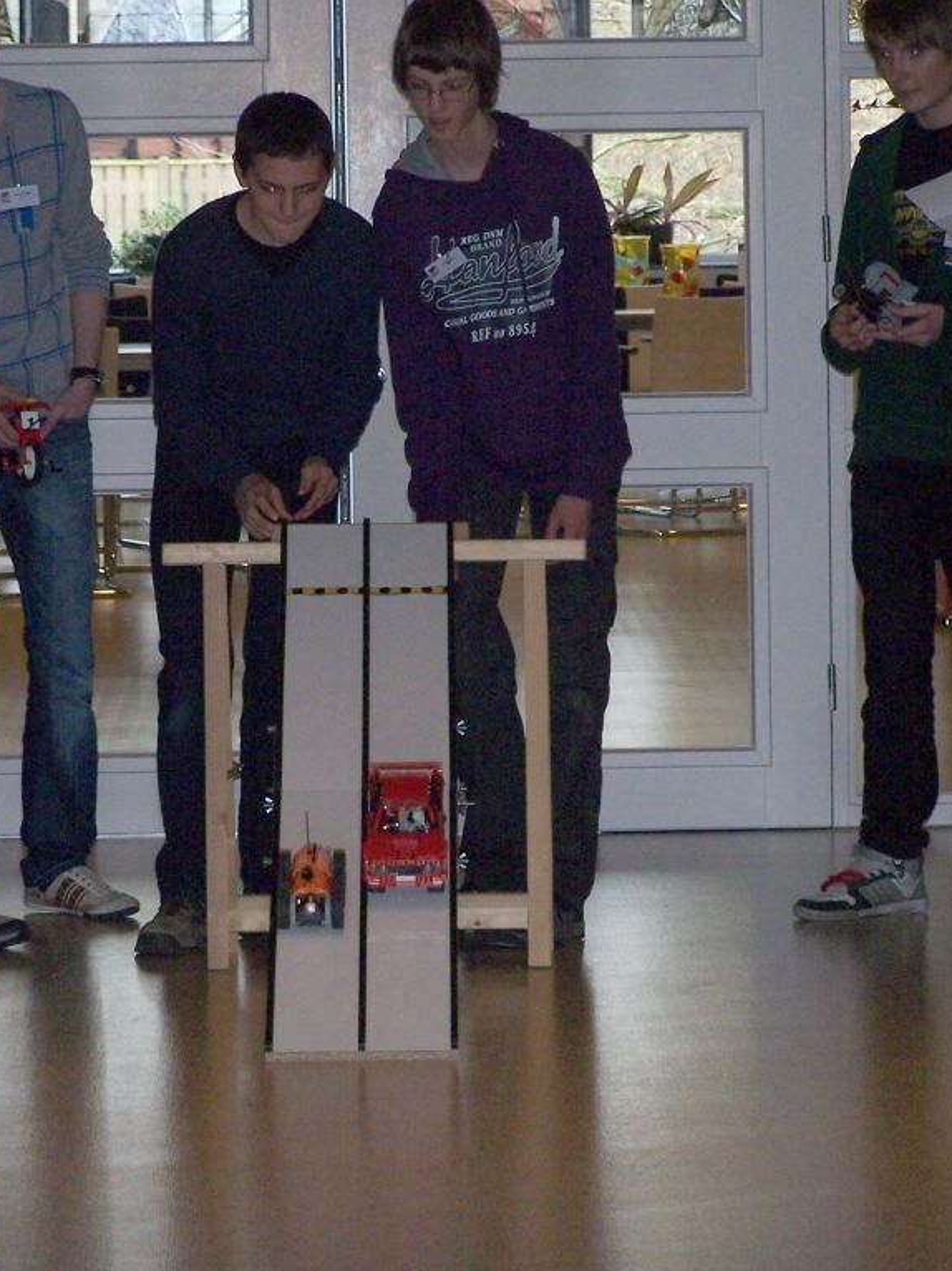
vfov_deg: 8.8
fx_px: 8292
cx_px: 376
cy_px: 636
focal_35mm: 226
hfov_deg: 6.6
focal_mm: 28
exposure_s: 1/125
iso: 140
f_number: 3.2
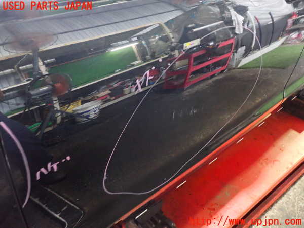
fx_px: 263
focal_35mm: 30
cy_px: 114
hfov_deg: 60.0
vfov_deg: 46.8
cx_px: 152
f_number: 2.3
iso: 800
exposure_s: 1/20
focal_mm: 5.4
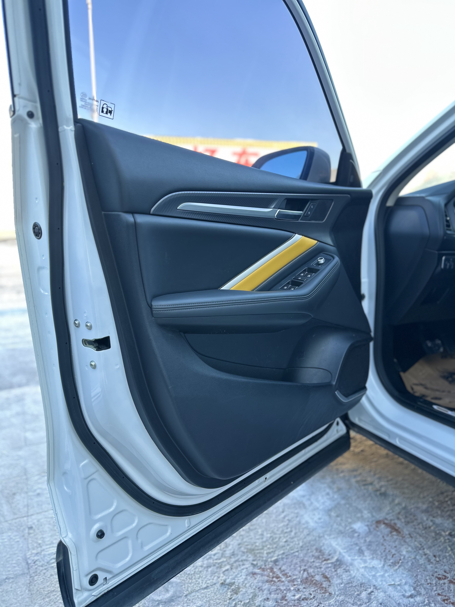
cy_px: 304
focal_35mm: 24
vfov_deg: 71.6
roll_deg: +0.8
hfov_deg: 56.8
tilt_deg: -10.3
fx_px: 421
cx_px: 228
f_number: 1.78
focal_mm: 6.86
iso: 100
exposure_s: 1/121
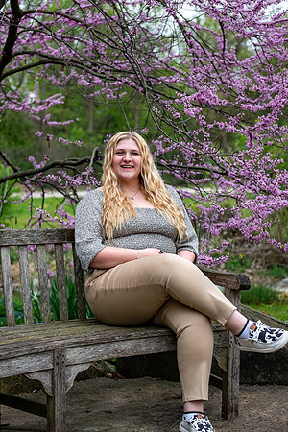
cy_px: 216
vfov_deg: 27.0
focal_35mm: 75
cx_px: 144
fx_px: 900
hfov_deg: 18.2
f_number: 2.8
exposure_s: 1/500
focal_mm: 50
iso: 250
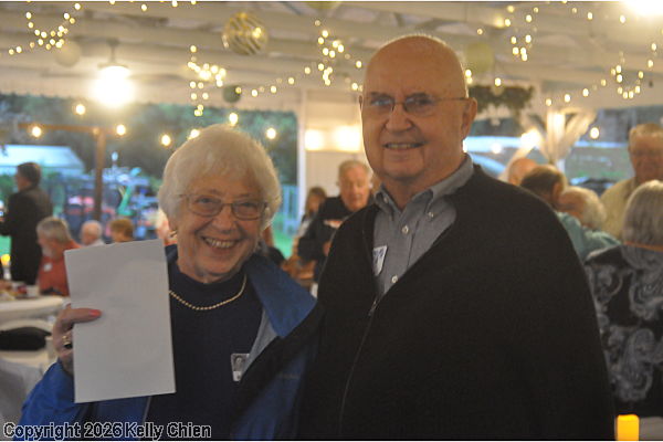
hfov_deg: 33.4
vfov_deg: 22.6
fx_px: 1105
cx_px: 332
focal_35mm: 60
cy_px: 221
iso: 3200
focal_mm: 40
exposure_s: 1/30
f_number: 4
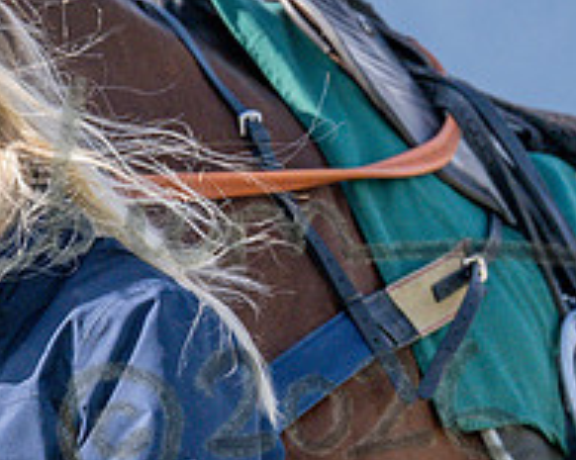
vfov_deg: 3.7
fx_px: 7037
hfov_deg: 4.6
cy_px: 137
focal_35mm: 413
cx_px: -454
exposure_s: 1/1600
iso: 400
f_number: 5
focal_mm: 74
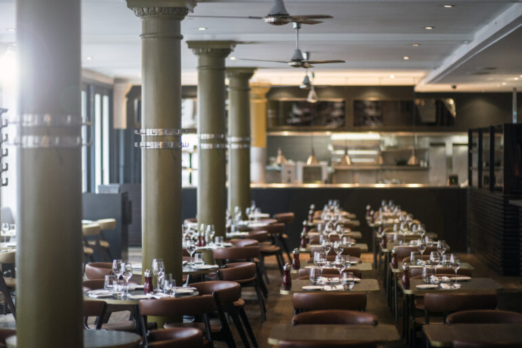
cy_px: 174
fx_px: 1232
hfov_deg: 23.9
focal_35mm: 85
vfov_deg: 16.1
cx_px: 261
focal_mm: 85
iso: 800
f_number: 1.4
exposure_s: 1/250
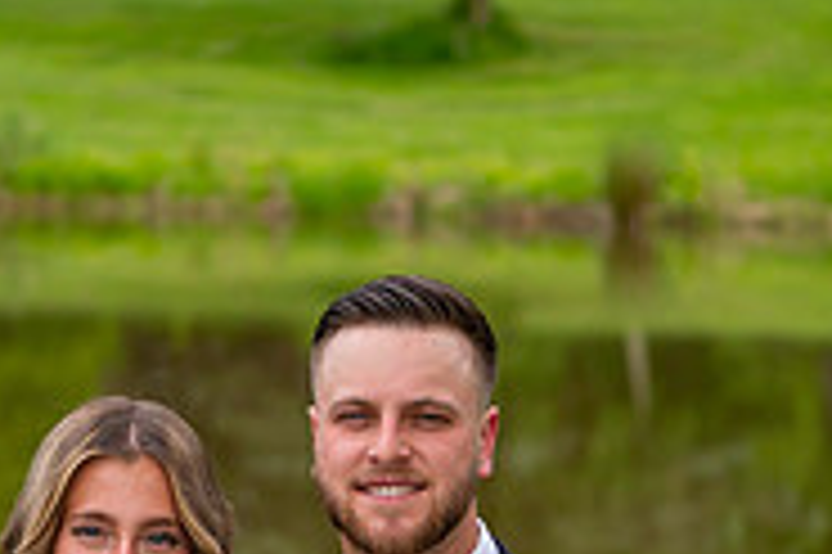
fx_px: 5080
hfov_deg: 9.4
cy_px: 712
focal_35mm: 220
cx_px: 423
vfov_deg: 6.2
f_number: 3.2
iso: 400
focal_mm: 70
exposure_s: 1/3200
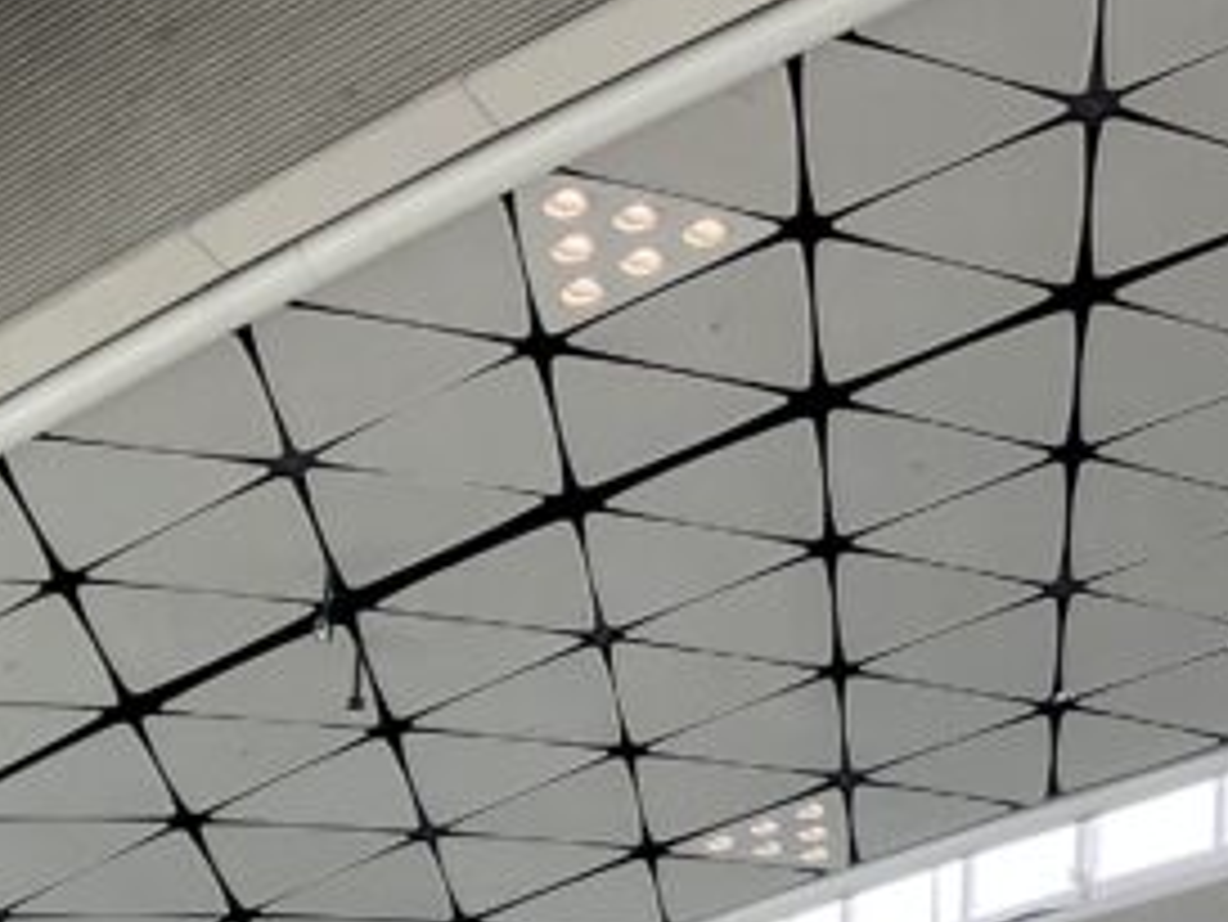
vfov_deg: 13.0
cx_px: 1327
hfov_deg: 18.1
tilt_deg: +8.1
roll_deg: -1.6
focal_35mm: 105
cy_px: 1583
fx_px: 3727
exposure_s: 1/122
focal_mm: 3.99
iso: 50
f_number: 1.8
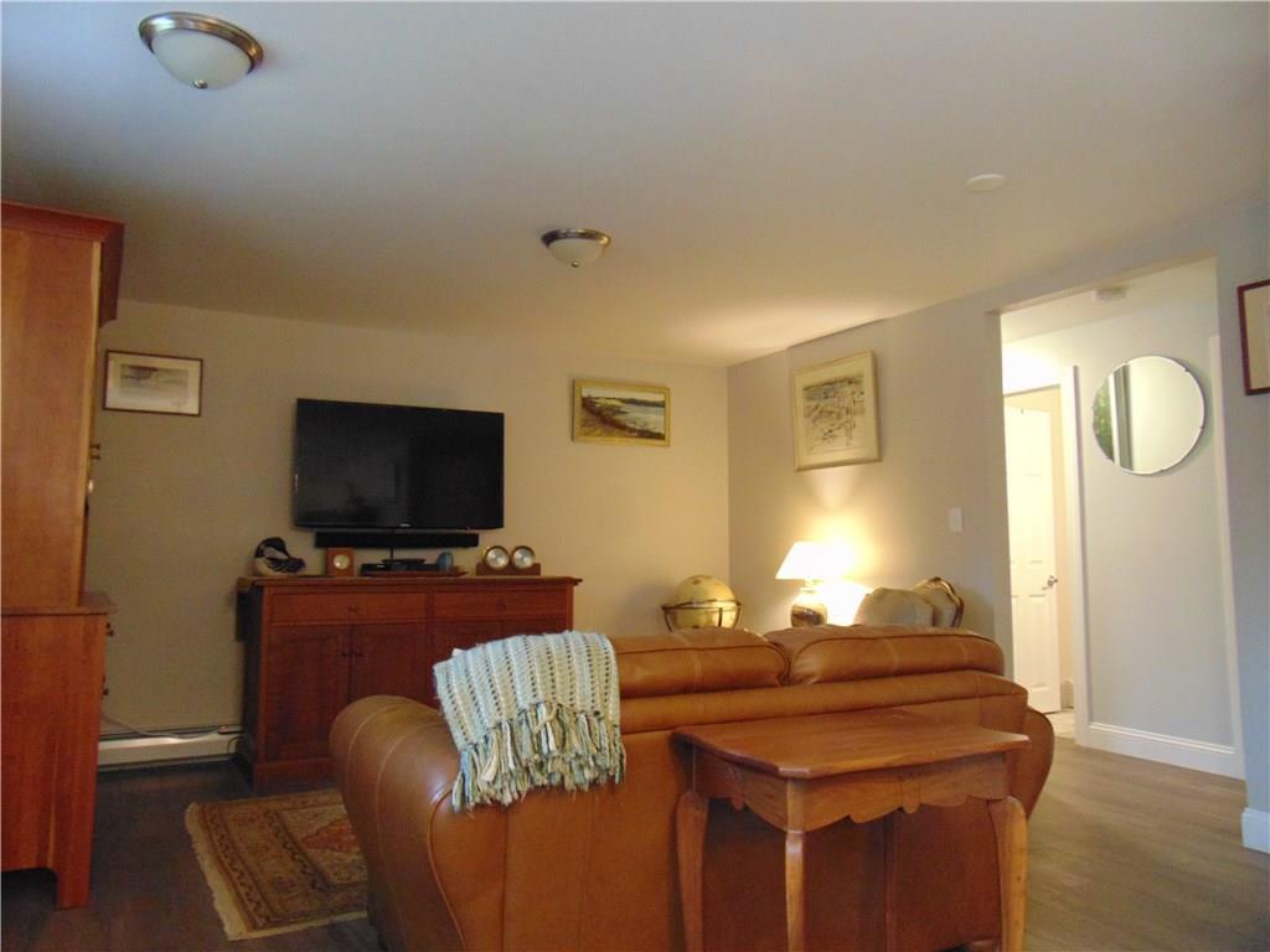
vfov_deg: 54.9
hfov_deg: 69.4
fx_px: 917
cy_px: 476
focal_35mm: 25
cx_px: 635
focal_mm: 4.5
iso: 400
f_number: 3
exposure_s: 1/20
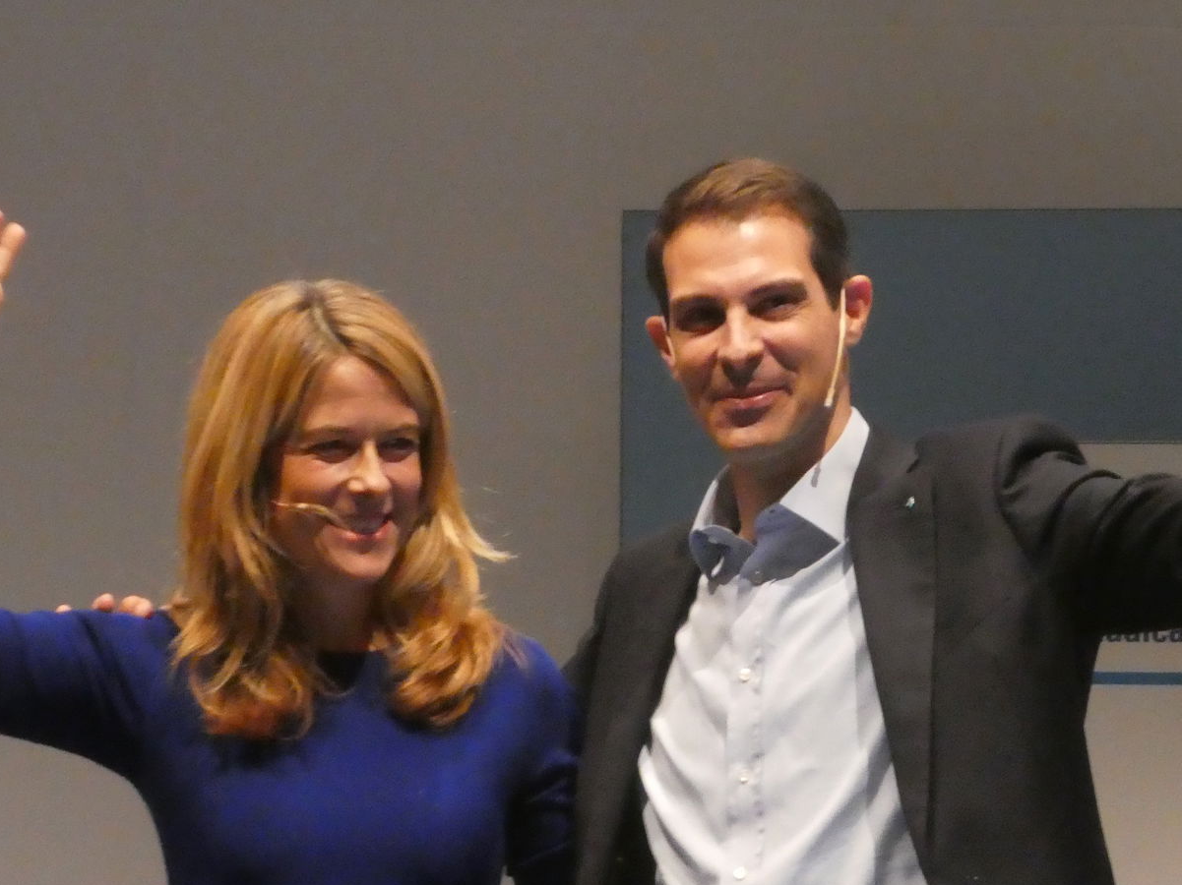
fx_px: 15395
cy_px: 551
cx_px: 749
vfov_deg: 3.3
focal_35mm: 451
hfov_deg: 4.4
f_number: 5.7
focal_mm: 50.5
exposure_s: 1/40
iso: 1600
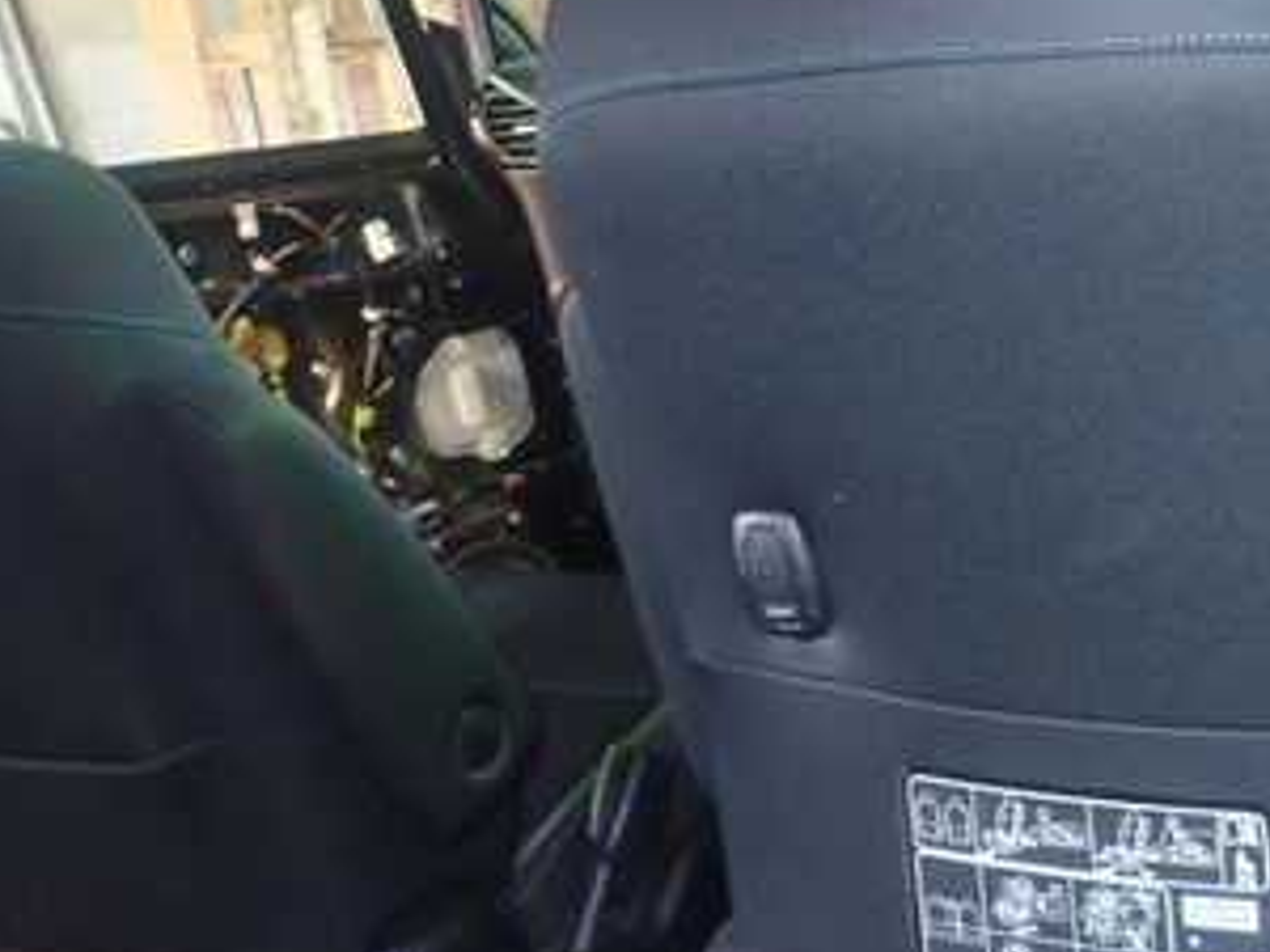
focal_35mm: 50
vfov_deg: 29.0
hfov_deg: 35.5
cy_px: 614
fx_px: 1834
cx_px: 1190
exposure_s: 1/30
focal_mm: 4.5
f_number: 2
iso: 800
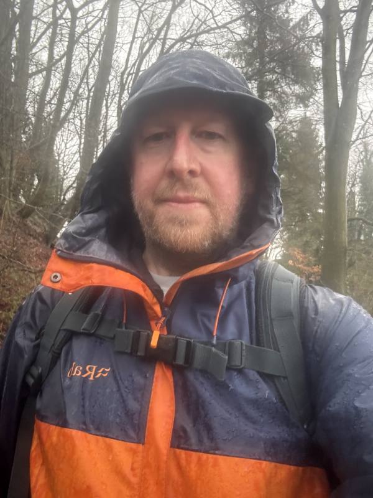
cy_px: 249
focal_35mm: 30
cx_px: 186
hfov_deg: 46.8
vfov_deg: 60.0
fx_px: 431
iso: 320
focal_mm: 2.69
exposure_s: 1/60
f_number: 1.9
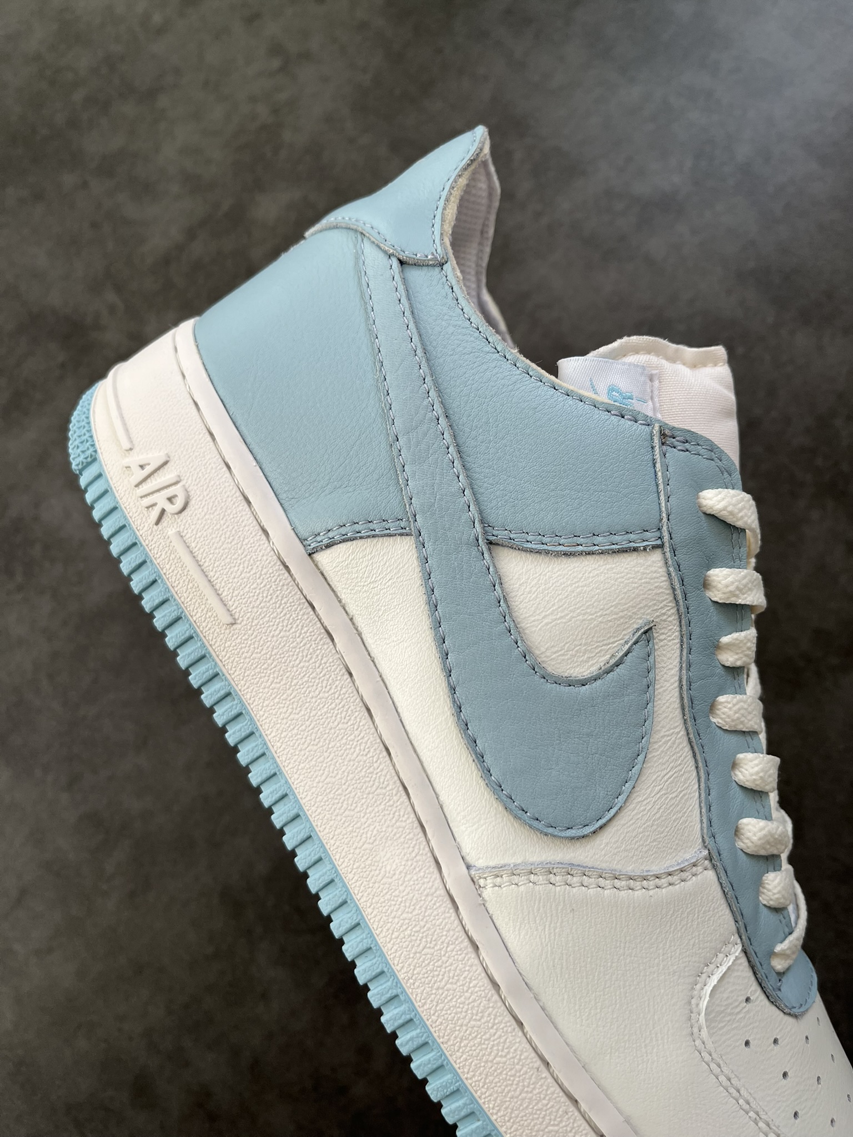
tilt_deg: -76.3
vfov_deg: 67.3
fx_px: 854
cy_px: 568
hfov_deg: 53.1
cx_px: 426
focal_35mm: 26
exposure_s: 1/432
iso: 50
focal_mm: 5.1
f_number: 1.6
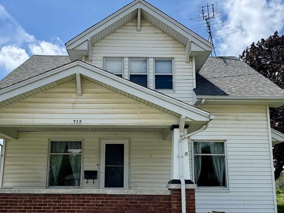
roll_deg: -0.5
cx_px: 130
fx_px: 304
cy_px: 131
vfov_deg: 38.5
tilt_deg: +10.8
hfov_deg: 50.1
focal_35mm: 37
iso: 40
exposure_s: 1/1927
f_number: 2.2
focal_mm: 2.22
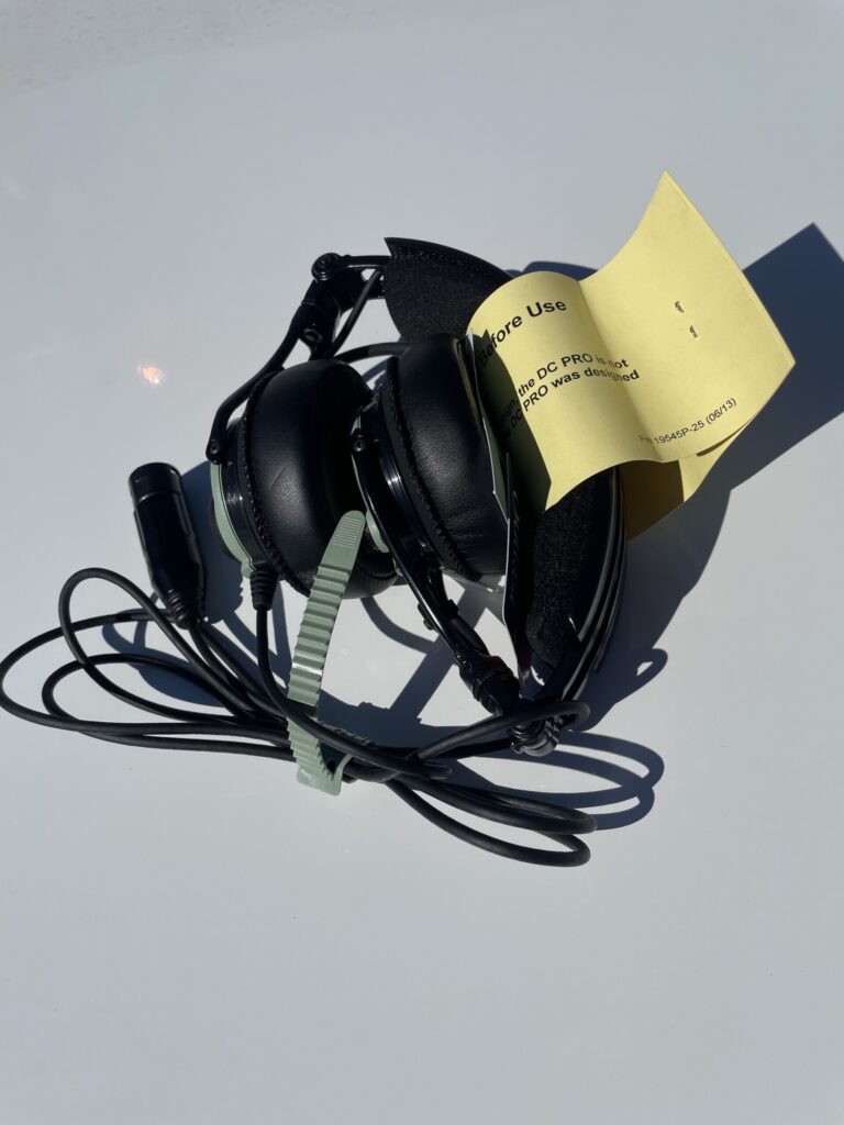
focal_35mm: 26
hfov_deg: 53.1
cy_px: 562
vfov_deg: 67.3
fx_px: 845
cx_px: 422
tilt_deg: -58.7
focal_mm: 4.2
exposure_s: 1/13333
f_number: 1.6
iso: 32
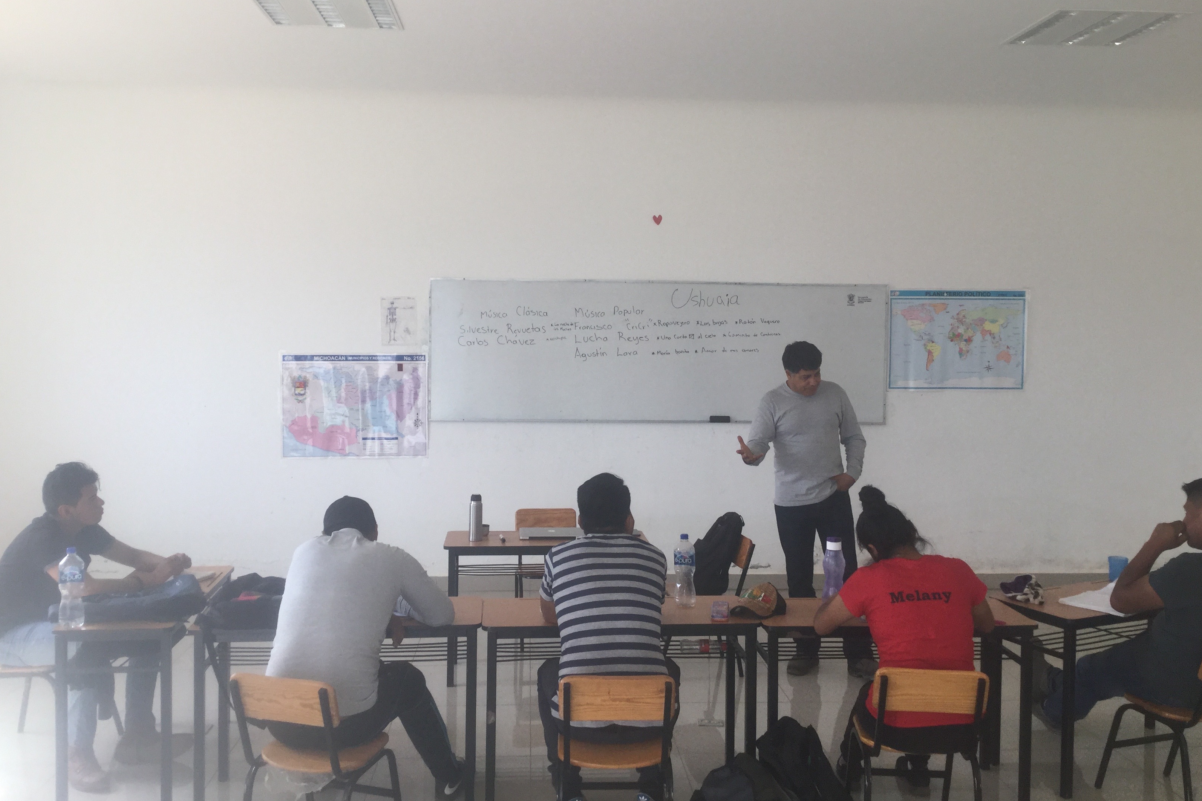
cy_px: 367
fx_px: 1102
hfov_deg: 57.2
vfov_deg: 39.9
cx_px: 599
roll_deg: -1.1
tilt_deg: -1.7
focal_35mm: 33
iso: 40
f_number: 2.4
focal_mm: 3.3
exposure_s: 1/120
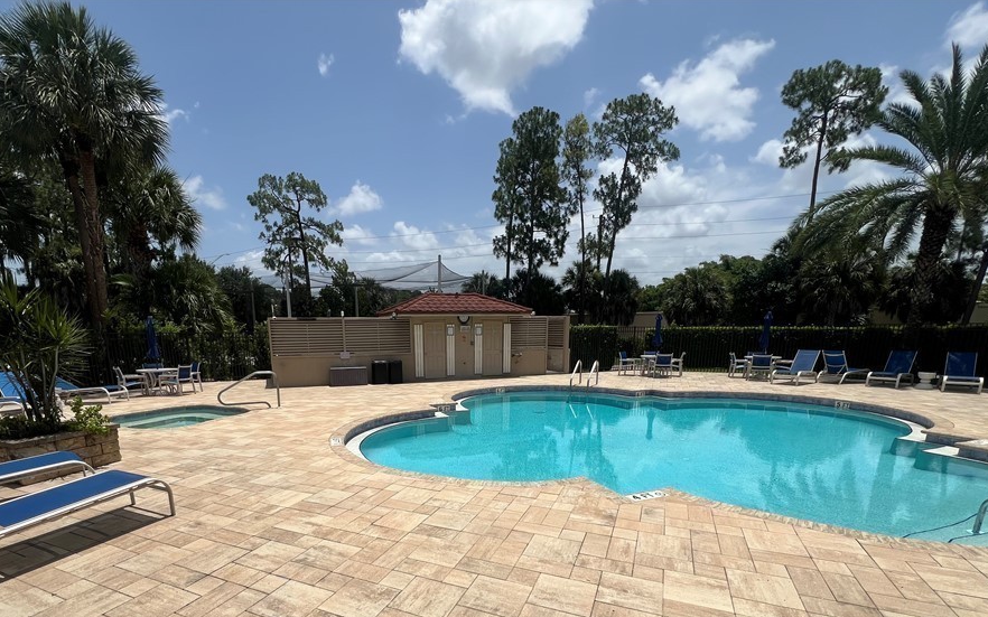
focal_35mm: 16
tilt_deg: -11.8
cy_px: 428
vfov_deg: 68.5
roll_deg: +0.7
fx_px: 431
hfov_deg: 97.5
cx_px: 447
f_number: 1.8
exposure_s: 1/3311
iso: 32
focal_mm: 1.57
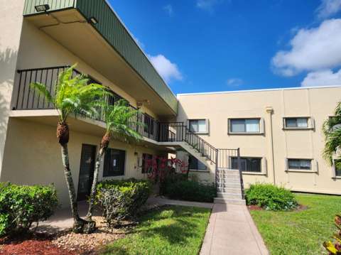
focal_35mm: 23
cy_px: 128
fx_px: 226
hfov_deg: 74.0
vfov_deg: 58.8
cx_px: 170
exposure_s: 1/1756
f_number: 1.8
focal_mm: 5.4
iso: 20
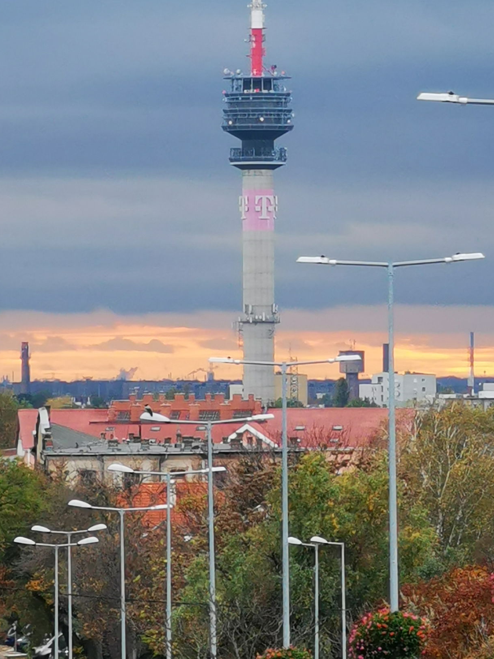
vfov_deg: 4.7
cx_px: 192
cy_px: 338
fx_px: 8107
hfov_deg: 3.5
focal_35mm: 426
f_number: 3.4
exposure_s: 1/50
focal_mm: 14.46
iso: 80
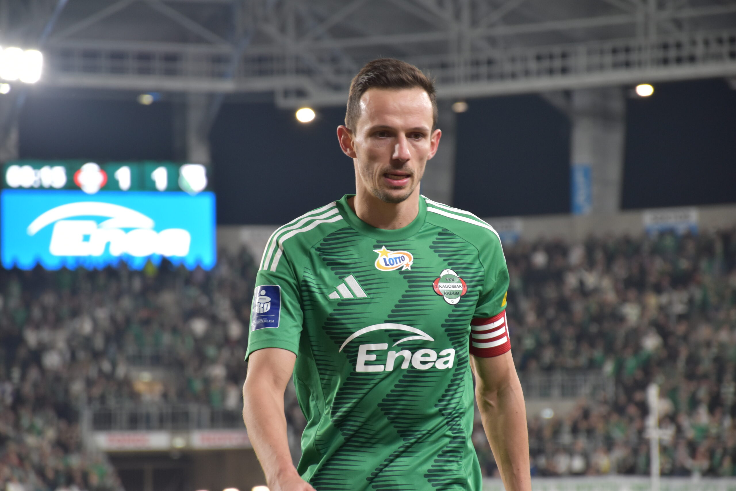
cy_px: 246
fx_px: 4293
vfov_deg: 6.5
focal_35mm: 210
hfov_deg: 9.8
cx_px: 368
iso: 800
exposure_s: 1/160
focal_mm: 140
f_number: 5.6
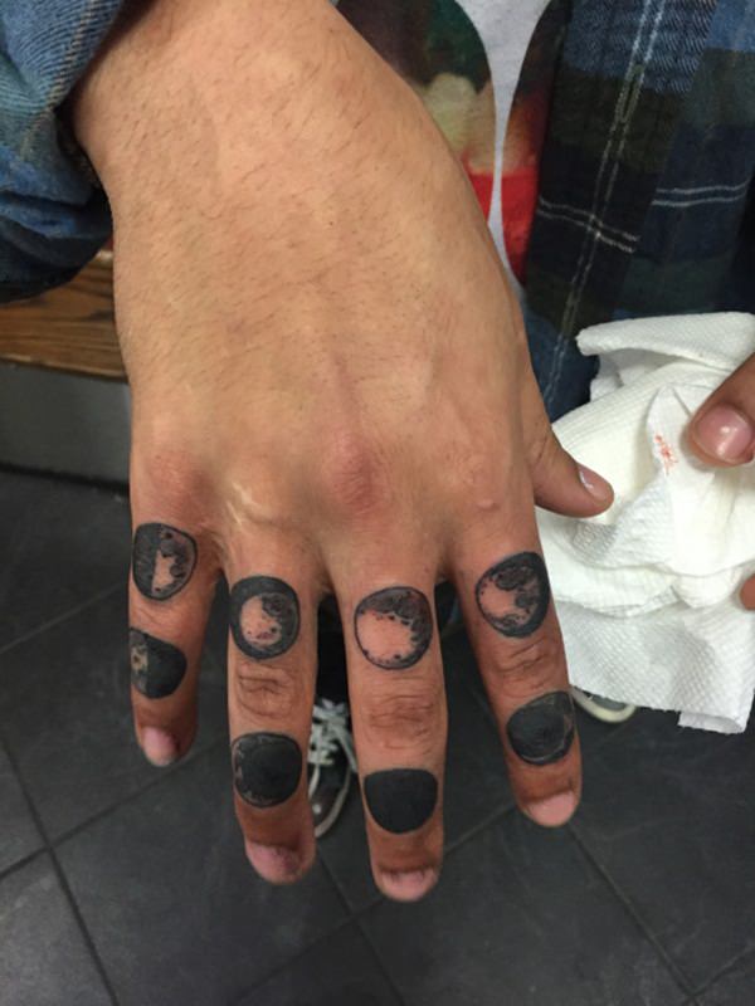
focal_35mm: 29
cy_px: 503
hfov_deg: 48.2
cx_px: 378
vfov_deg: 61.7
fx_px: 843
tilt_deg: -60.4
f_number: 2.2
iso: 160
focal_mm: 4.15
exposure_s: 1/30
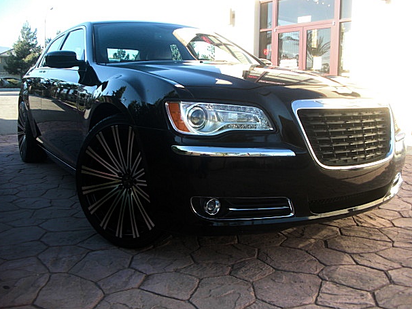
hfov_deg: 49.0
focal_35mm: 38
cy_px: 147
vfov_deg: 37.7
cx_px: 210
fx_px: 452
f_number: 2.8
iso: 50
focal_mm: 6.3
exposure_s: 1/125
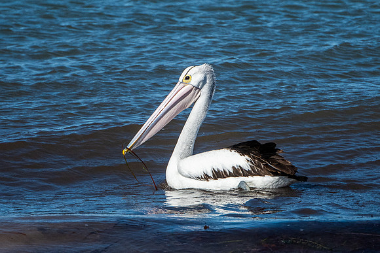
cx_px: 182
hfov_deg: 1.9
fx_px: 11496
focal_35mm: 1089
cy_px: 100
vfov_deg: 1.3
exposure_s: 1/6400
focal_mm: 400
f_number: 5.6
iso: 800
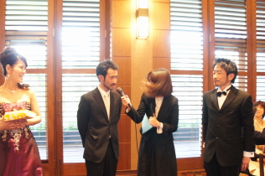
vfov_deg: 37.7
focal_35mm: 35
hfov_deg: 54.4
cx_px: 125
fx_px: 257
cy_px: 98
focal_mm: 18
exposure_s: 1/15
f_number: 3.5
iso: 1600
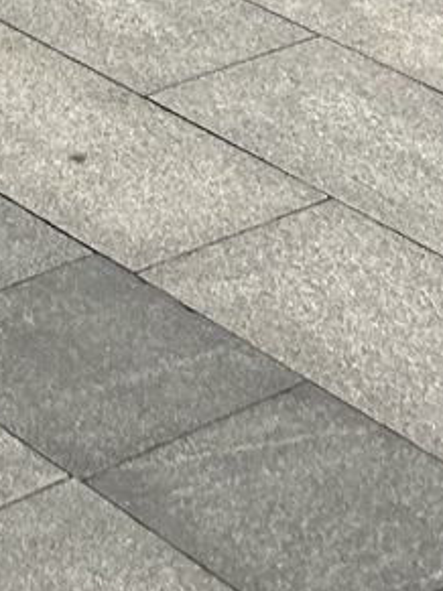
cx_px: -278
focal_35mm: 179
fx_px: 3057
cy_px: -1172
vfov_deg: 9.0
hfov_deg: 8.1
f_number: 1.5
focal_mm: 5.7
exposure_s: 1/419
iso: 50
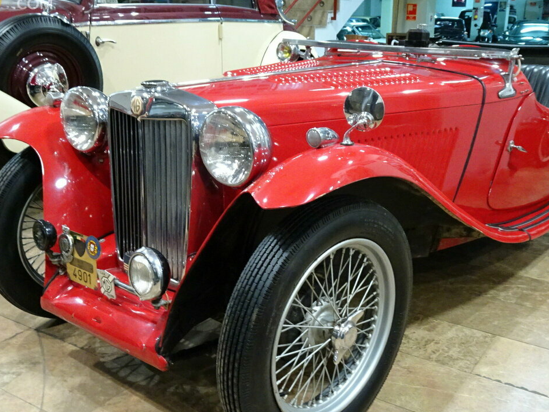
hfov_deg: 48.9
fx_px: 603
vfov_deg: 37.7
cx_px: 307
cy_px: 236
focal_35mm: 38
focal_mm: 5.09
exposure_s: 1/10
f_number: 4
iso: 800
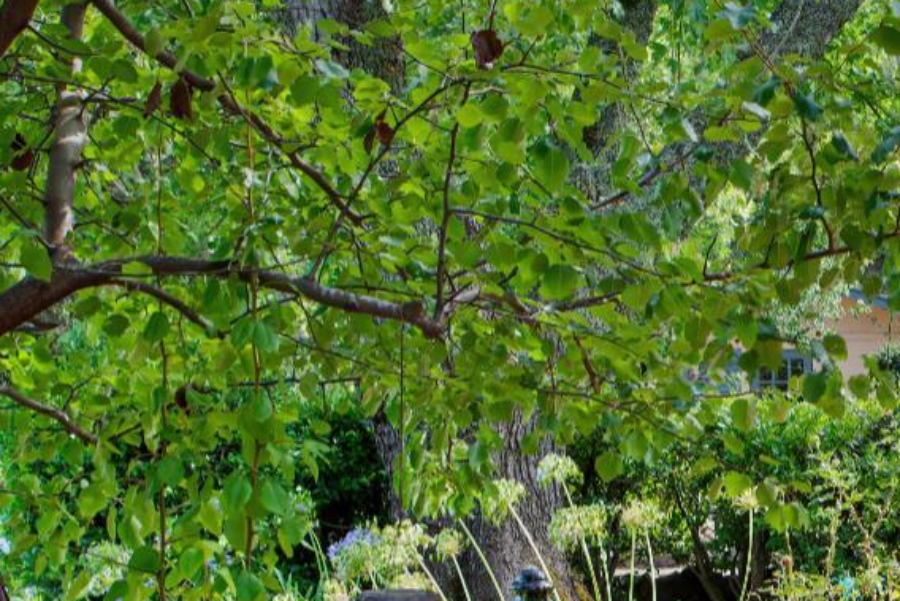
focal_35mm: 95
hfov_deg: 20.4
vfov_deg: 14.4
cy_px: 369
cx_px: 998
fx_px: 2375
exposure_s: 1/100
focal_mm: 24
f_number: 5
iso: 100
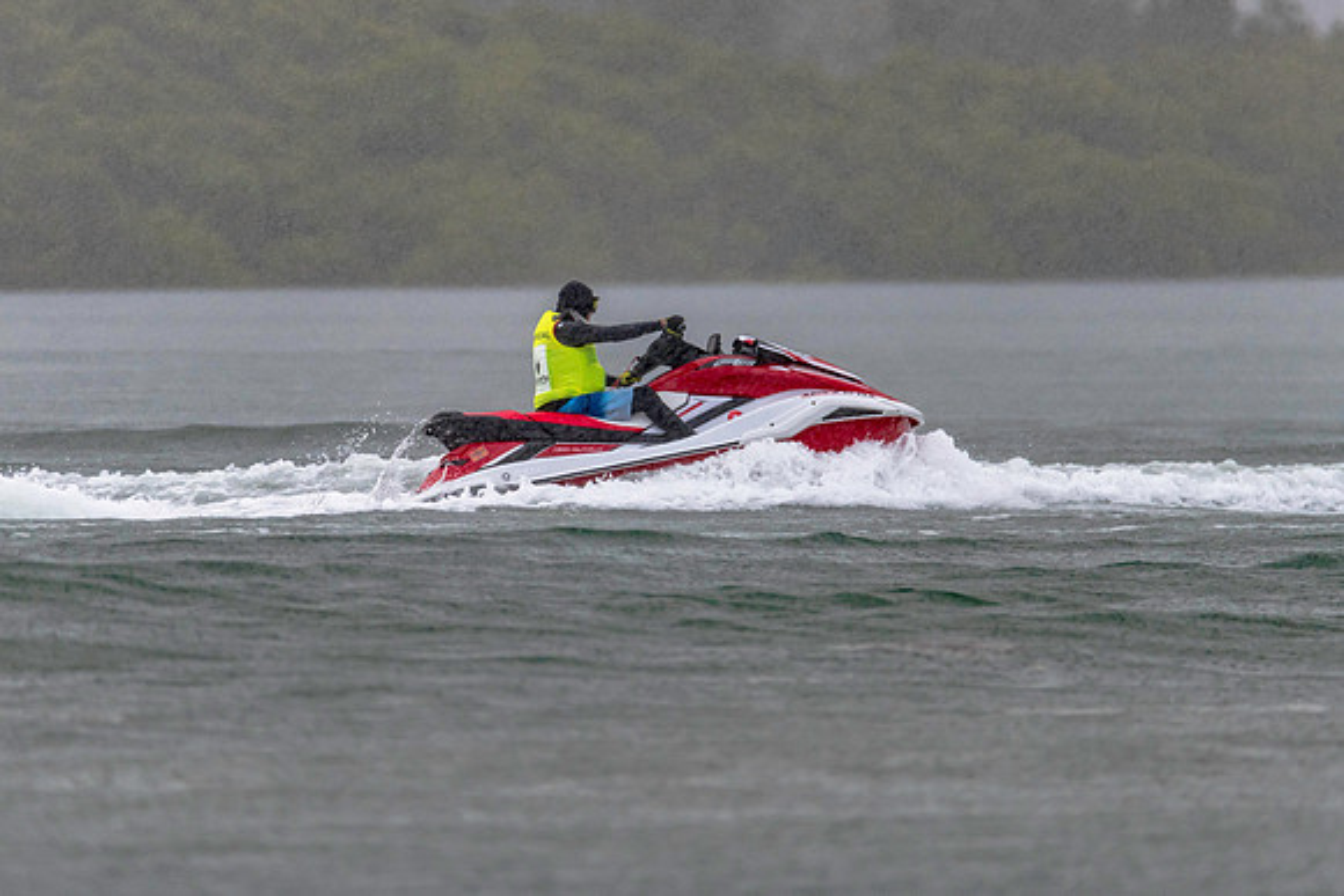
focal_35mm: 748
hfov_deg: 2.8
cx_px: 637
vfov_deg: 1.8
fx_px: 27929
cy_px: 370
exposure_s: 1/500
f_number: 6.3
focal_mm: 600
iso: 800
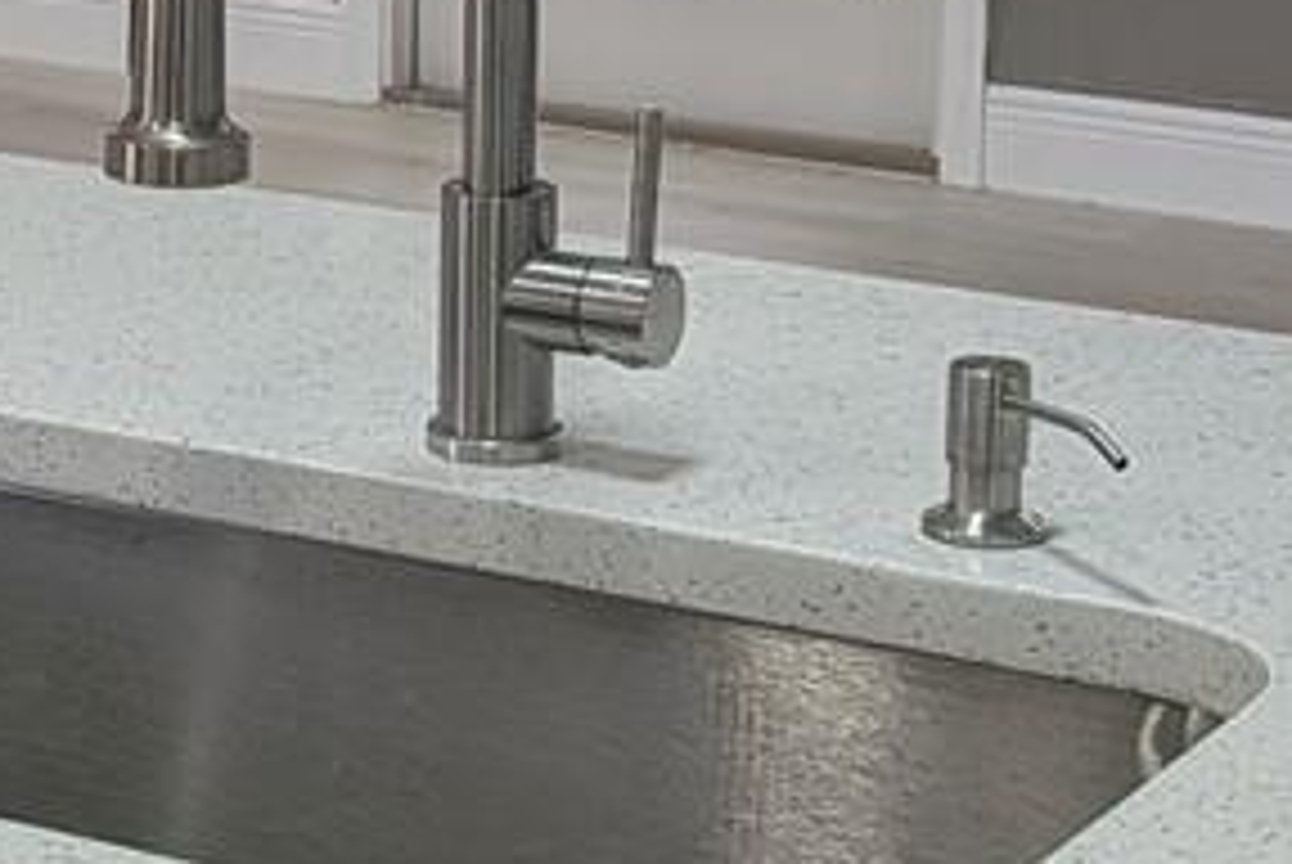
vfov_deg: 9.8
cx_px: -27
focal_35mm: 139
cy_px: -176
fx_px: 4994
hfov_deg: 14.5
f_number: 1.7
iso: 27
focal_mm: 4.53
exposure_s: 1/846
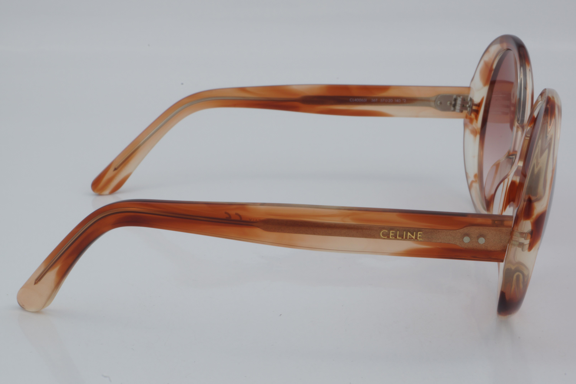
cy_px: 192
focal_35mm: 75
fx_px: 1200
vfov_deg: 18.2
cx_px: 288
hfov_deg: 27.0
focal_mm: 50
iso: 100
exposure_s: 1/4
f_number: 32
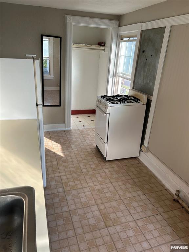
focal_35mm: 26
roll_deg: -4.6
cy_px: 126
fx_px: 189
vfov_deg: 67.3
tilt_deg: -21.5
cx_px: 94
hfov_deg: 53.1
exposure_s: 1/203
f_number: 1.5
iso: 50
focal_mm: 5.7
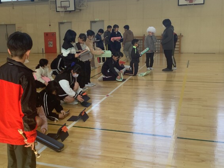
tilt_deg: -12.5
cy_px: 82
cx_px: 82
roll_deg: +1.9
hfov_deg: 42.6
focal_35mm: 44
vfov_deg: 32.9
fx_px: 285
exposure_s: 1/100
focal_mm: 3.3
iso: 32
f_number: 2.4
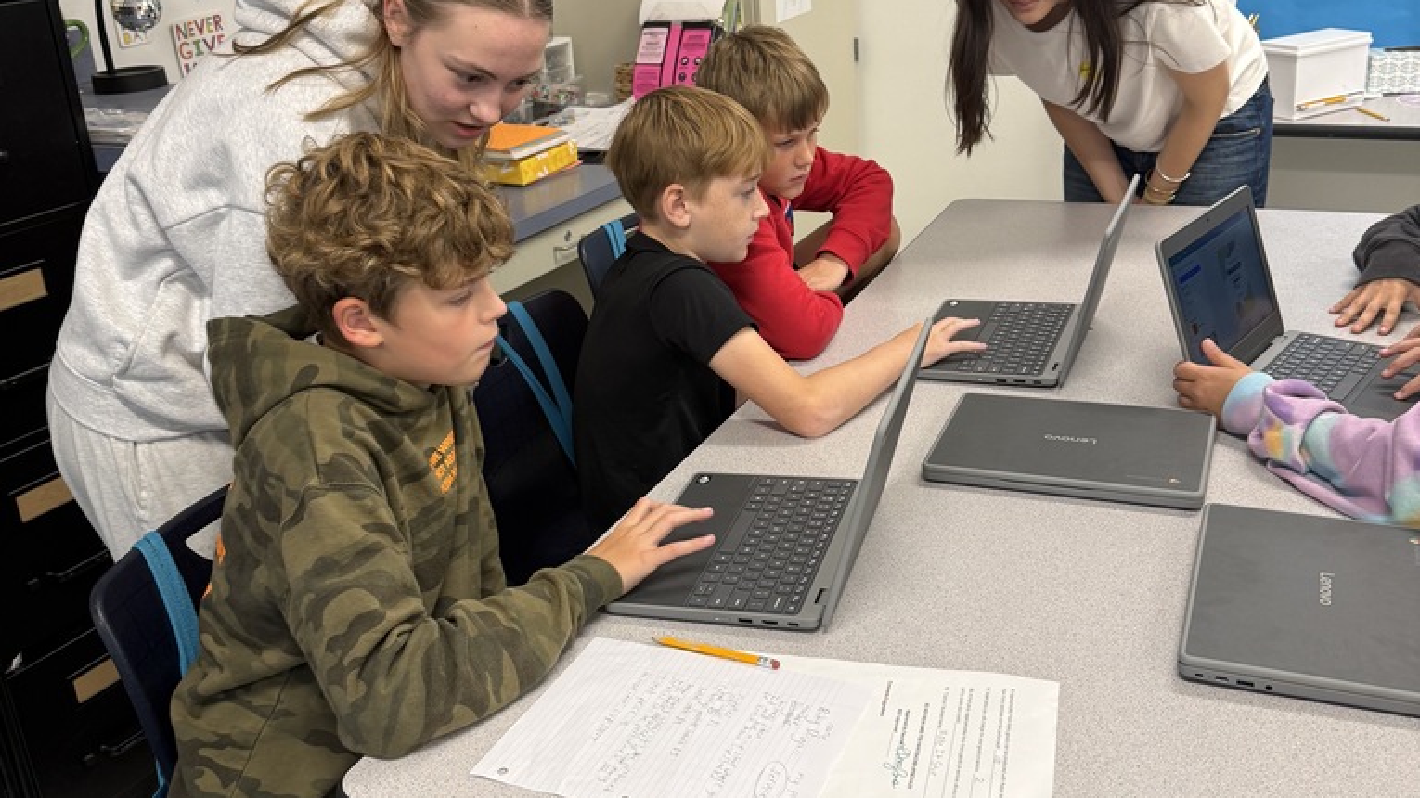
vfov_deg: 33.7
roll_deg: +4.9
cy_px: 347
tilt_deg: -19.9
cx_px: 711
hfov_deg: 56.6
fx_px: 1318
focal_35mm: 35
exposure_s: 1/75
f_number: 1.78
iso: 125
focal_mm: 6.76
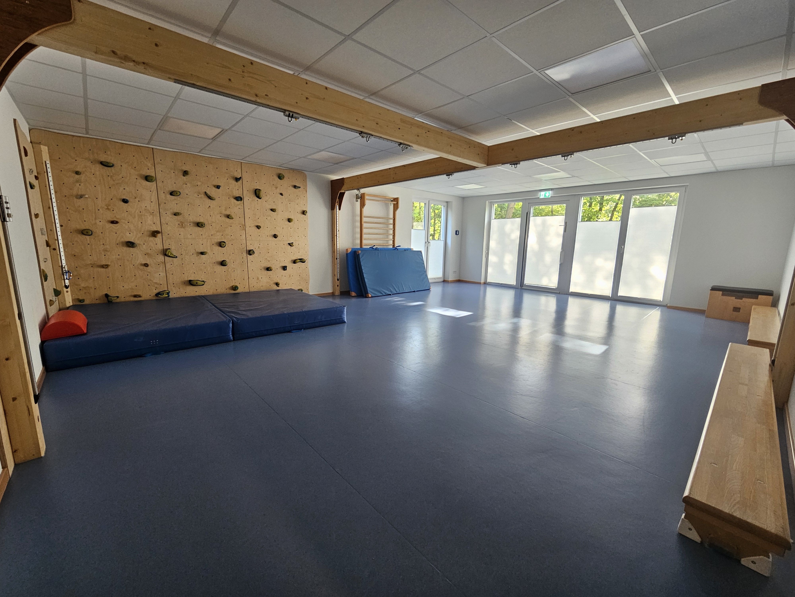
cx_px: 398
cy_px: 298
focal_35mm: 13
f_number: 2.2
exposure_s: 1/50
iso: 160
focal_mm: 2.2
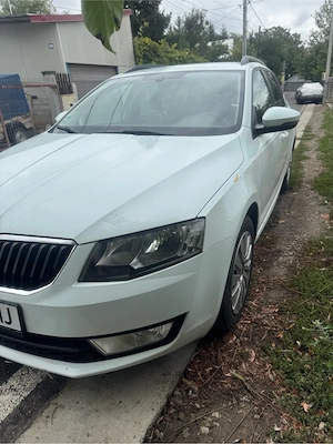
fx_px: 308
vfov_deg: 71.6
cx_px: 166
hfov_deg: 56.8
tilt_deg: -22.5
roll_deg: +6.4
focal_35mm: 24
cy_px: 222
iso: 80
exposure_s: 1/1285
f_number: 1.78
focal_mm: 6.76
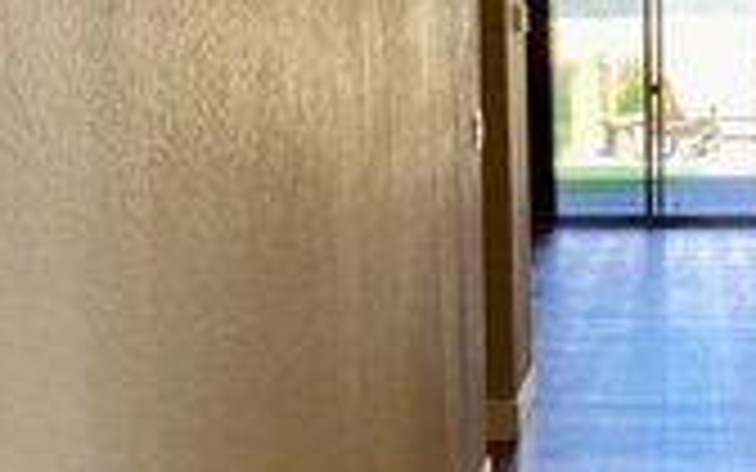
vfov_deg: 13.3
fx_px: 2019
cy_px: 247
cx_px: 641
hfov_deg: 20.9
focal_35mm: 98
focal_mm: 3.3
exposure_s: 1/120
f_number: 2.4
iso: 64
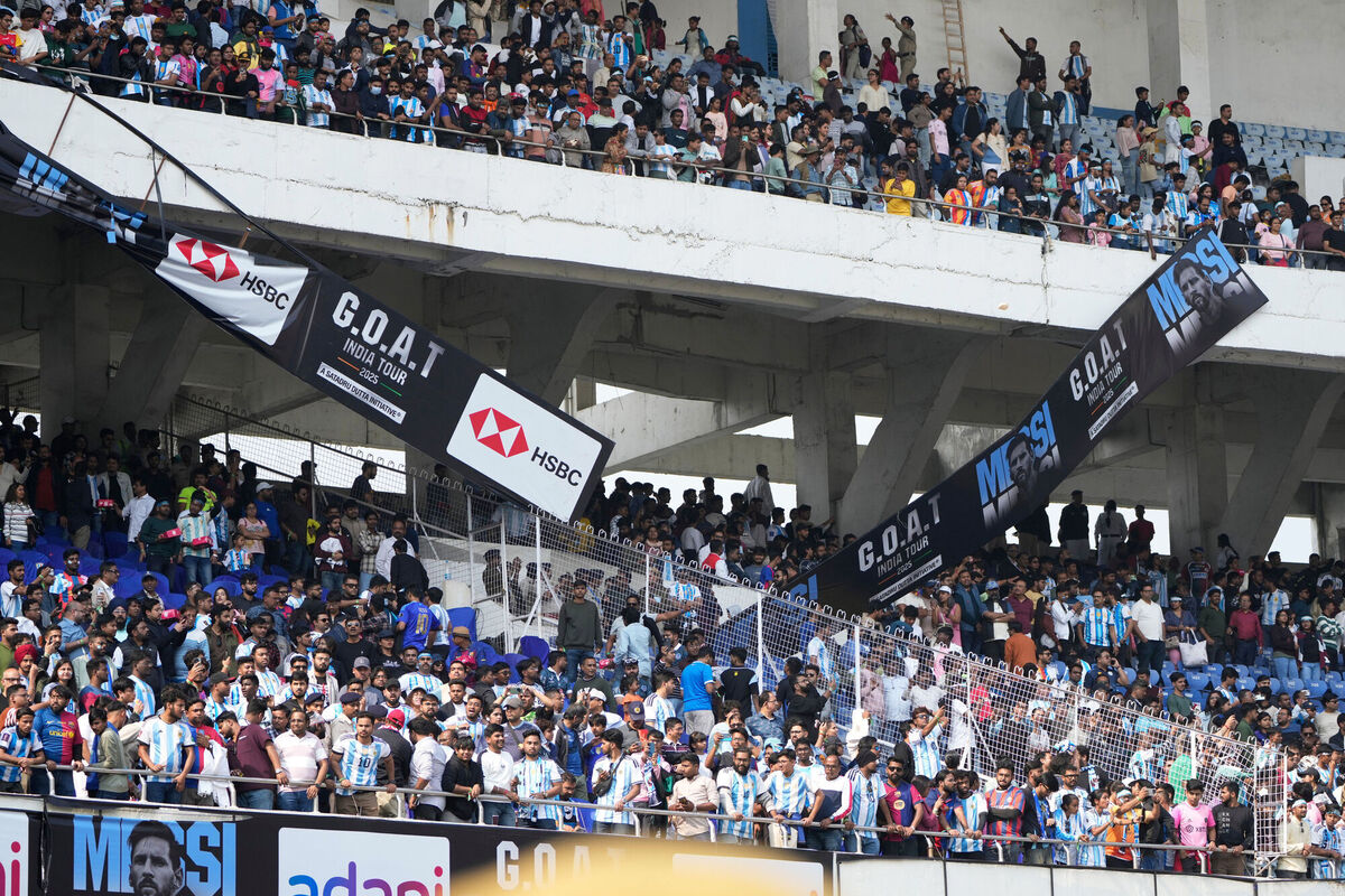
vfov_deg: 9.9
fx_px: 5193
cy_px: 448
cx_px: 672
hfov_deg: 14.8
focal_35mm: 139
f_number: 5
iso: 400
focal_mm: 139
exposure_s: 1/1000
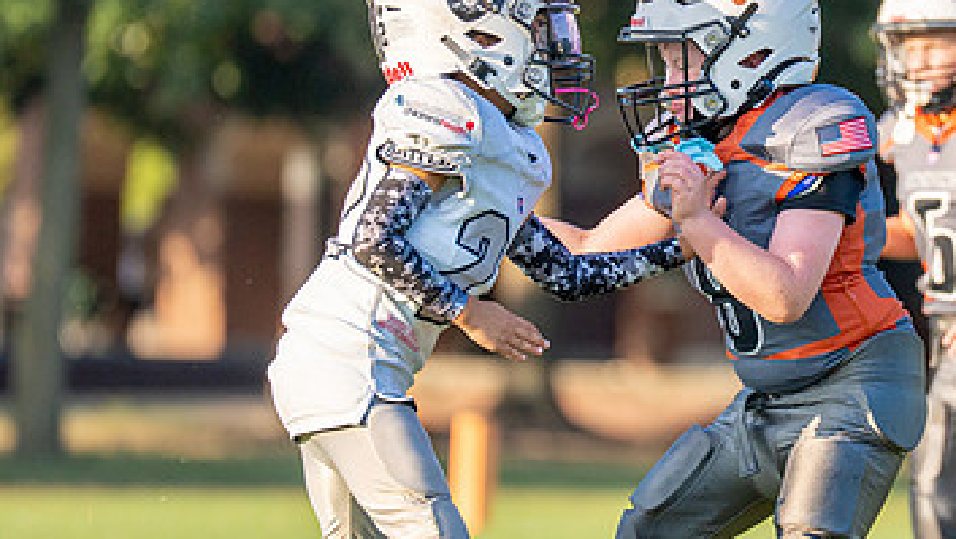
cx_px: 805
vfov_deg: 2.6
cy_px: 227
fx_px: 11870
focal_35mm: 468
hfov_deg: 4.6
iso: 320
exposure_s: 1/3200
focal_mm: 200
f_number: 2.8
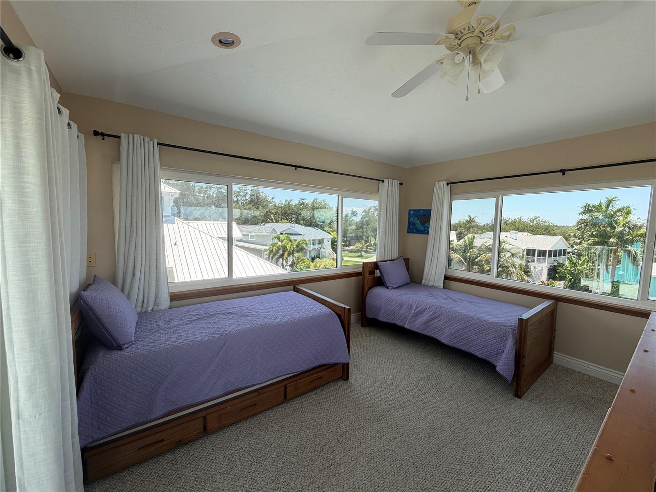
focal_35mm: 14
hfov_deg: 102.1
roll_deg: -1.3
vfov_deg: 85.7
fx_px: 265
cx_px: 328
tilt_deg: -4.8
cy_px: 246
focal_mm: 2.22
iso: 64
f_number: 2.2
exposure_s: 1/445
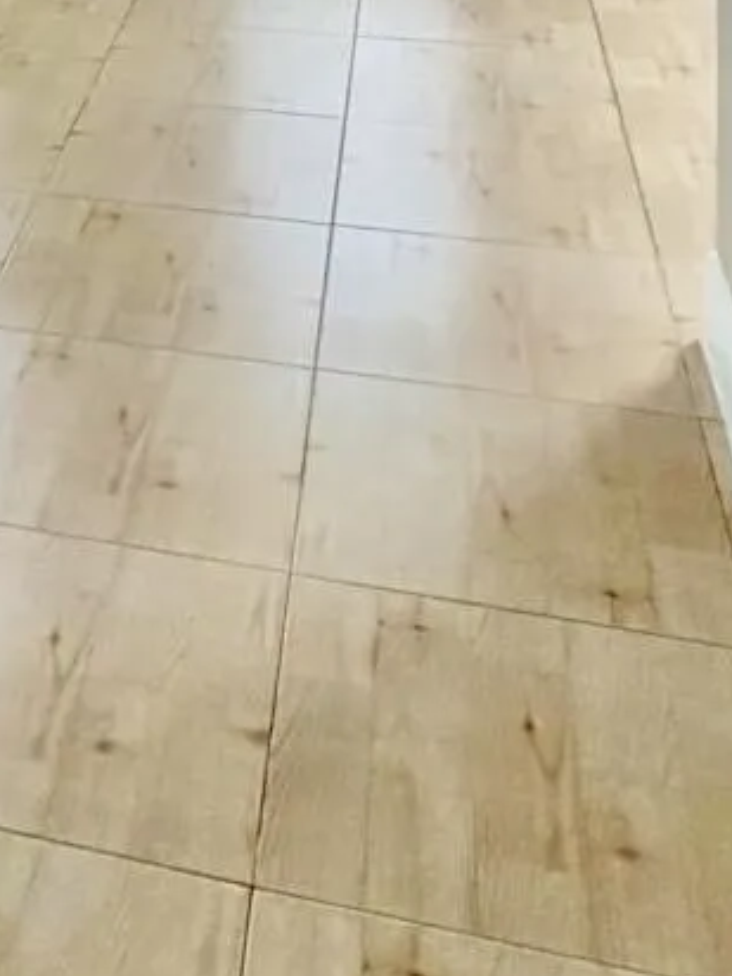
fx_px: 1917
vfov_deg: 23.5
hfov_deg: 19.8
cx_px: -235
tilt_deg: -4.4
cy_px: -448
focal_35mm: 68
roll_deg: +1.5
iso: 160
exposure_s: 1/60
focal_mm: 2.22
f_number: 2.2
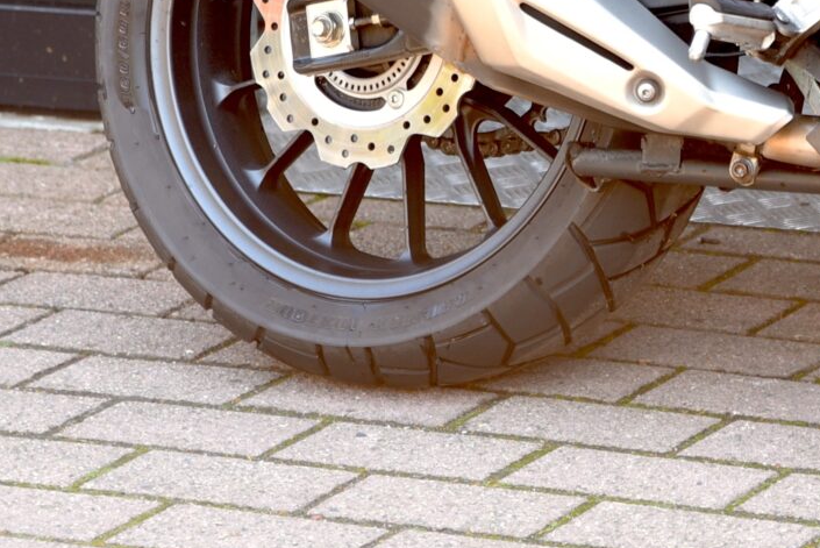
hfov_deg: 8.5
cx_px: 1208
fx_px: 5379
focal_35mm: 236
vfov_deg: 5.8
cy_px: -343
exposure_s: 1/60
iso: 100
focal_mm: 65
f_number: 3.2
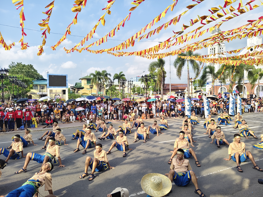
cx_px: 132
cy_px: 98
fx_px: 182
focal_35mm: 24
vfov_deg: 56.8
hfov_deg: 71.6
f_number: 1.88
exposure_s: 1/317
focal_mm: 5.56
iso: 62
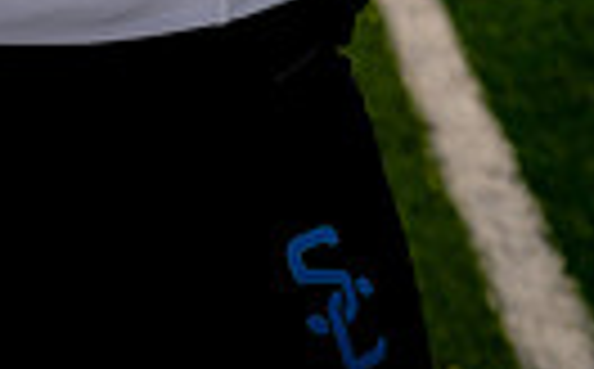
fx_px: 3151
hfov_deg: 10.6
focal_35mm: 195
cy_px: -639
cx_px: -63
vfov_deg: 6.3
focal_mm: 56
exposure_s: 1/250
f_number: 7.1
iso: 100
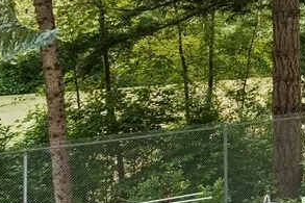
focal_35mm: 87
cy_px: -45
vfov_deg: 15.1
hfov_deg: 16.3
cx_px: 651
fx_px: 737
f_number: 9
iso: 500
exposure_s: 1/30
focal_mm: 10
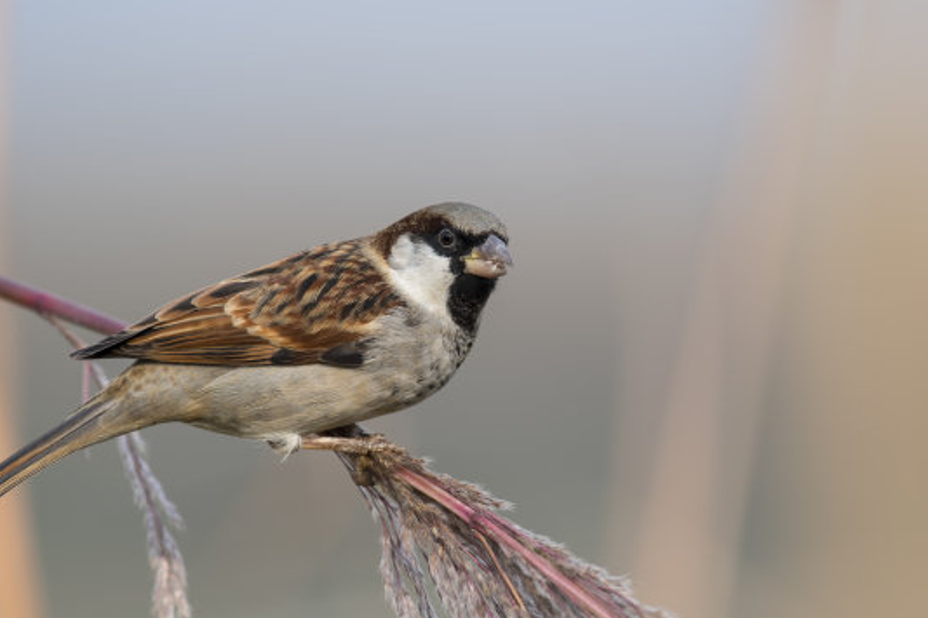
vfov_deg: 1.6
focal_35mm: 861
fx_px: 22187
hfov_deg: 2.4
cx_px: 442
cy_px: 339
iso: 100
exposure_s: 1/200
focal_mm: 500
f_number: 5.6
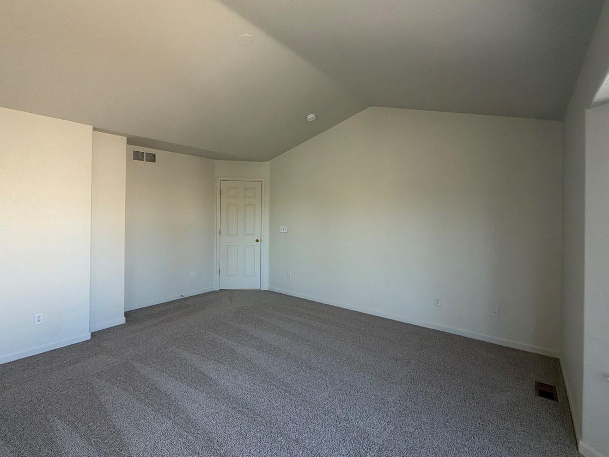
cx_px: 288
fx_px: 299
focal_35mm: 17
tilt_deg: -0.1
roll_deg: -0.7
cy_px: 212
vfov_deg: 74.6
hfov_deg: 91.0
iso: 100
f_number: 2.2
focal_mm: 2.22
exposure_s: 1/121
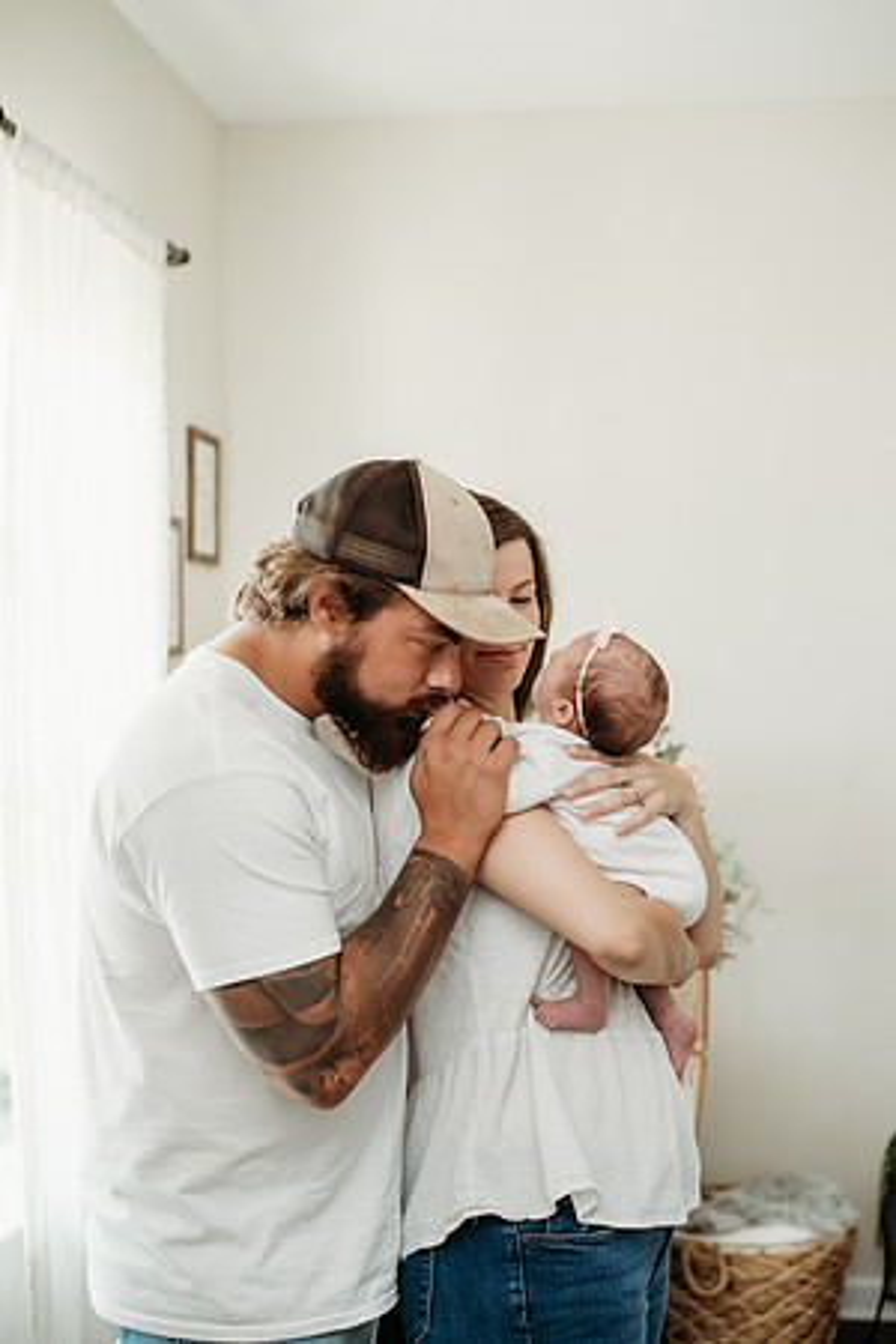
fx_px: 1867
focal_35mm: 50
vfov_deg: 39.6
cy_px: 672
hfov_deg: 27.0
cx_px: 448
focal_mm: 50
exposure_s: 1/200
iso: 500
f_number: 2.8
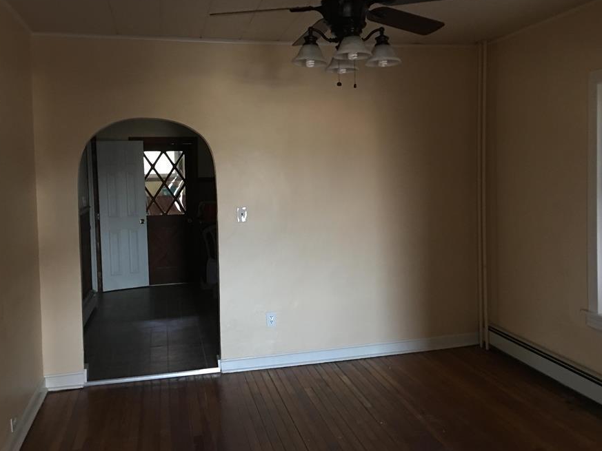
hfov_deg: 53.9
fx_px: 591
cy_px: 200
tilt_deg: +0.3
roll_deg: +0.8
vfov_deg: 41.7
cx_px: 321
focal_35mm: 34
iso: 50
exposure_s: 1/4
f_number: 2.2
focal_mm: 4.15
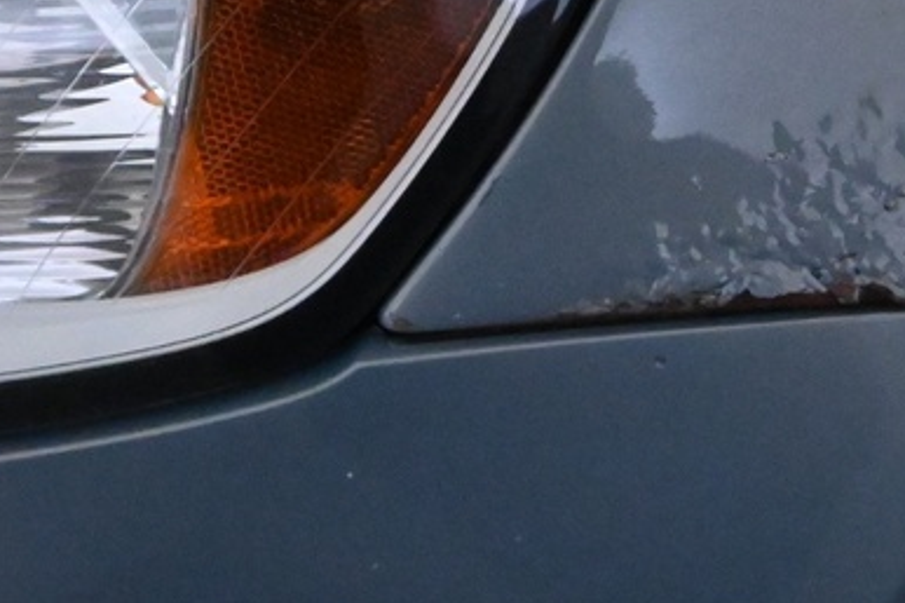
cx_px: 1036
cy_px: 134
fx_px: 3166
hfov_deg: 15.7
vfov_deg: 10.8
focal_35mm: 126
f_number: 5
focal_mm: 20
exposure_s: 1/200
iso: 6400
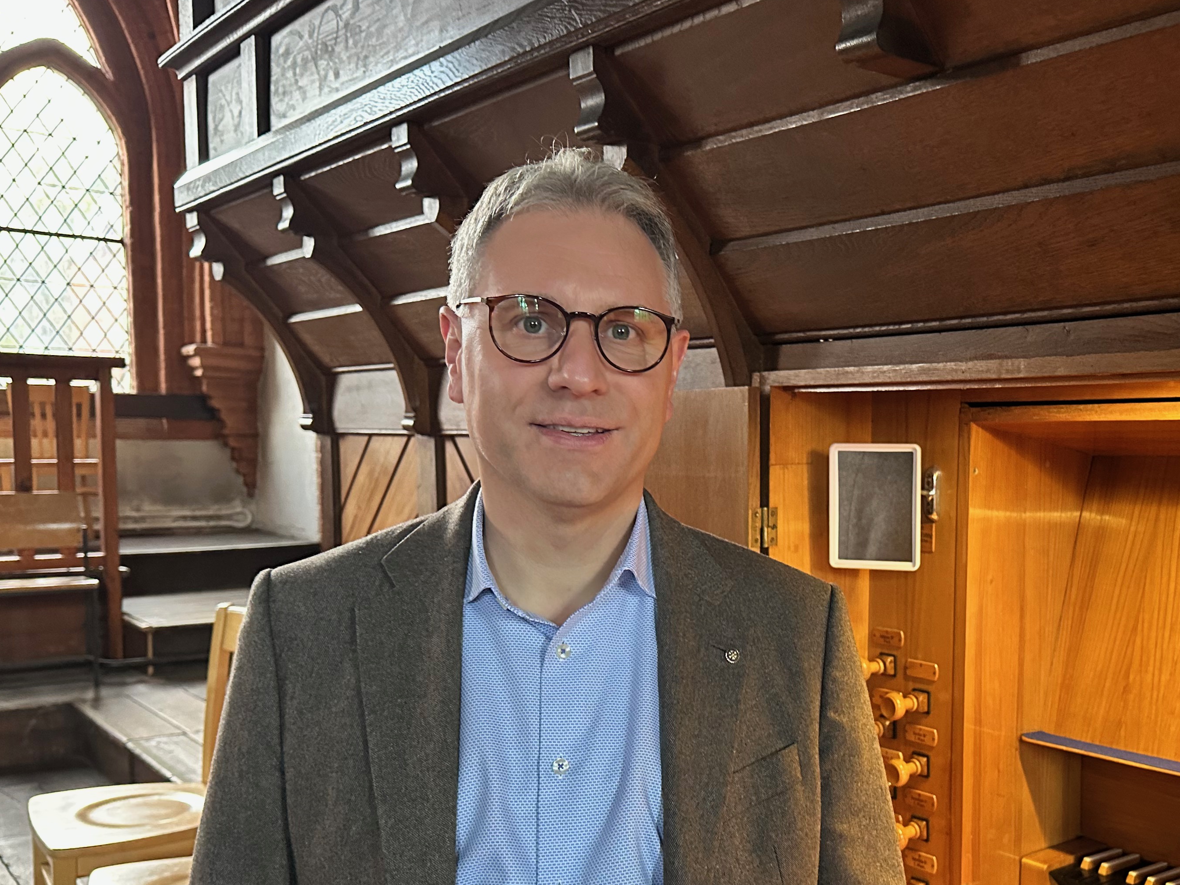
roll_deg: -0.8
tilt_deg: -5.2
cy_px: 567
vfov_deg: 39.3
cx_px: 792
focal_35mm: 36
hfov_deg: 50.4
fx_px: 1227
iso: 640
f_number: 1.78
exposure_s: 1/33
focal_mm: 6.86
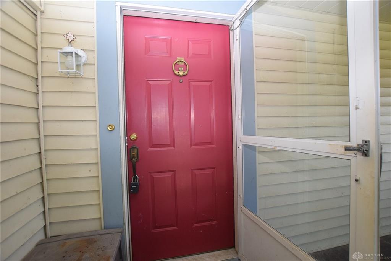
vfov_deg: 77.3
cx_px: 196
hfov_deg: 100.4
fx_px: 163
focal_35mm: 15
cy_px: 130
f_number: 5
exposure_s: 1/100
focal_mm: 10
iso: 800
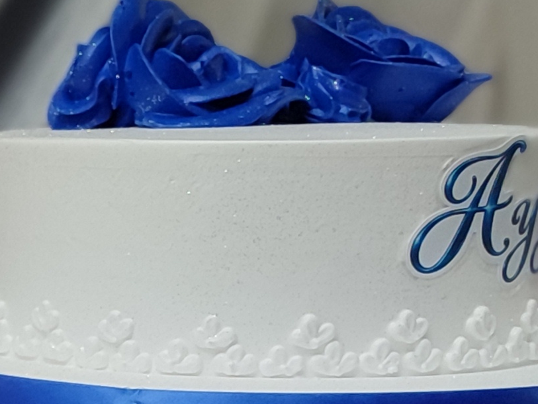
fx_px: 1912
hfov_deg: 13.8
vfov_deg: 10.9
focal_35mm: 123
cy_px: 821
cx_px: -500
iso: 126
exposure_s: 1/120
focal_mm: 5.95
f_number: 1.89
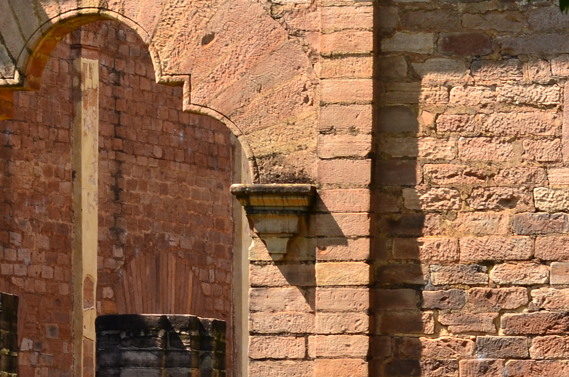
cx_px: -7
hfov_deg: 5.3
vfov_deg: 3.5
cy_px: 334
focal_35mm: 392
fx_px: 6182
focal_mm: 86
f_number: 9
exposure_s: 1/50
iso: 100
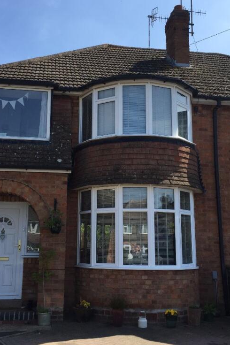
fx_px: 402
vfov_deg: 46.4
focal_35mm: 42
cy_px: 165
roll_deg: -2.2
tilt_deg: +10.6
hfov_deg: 31.8
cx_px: 99
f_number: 2.2
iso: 32
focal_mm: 4.15
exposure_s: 1/1276
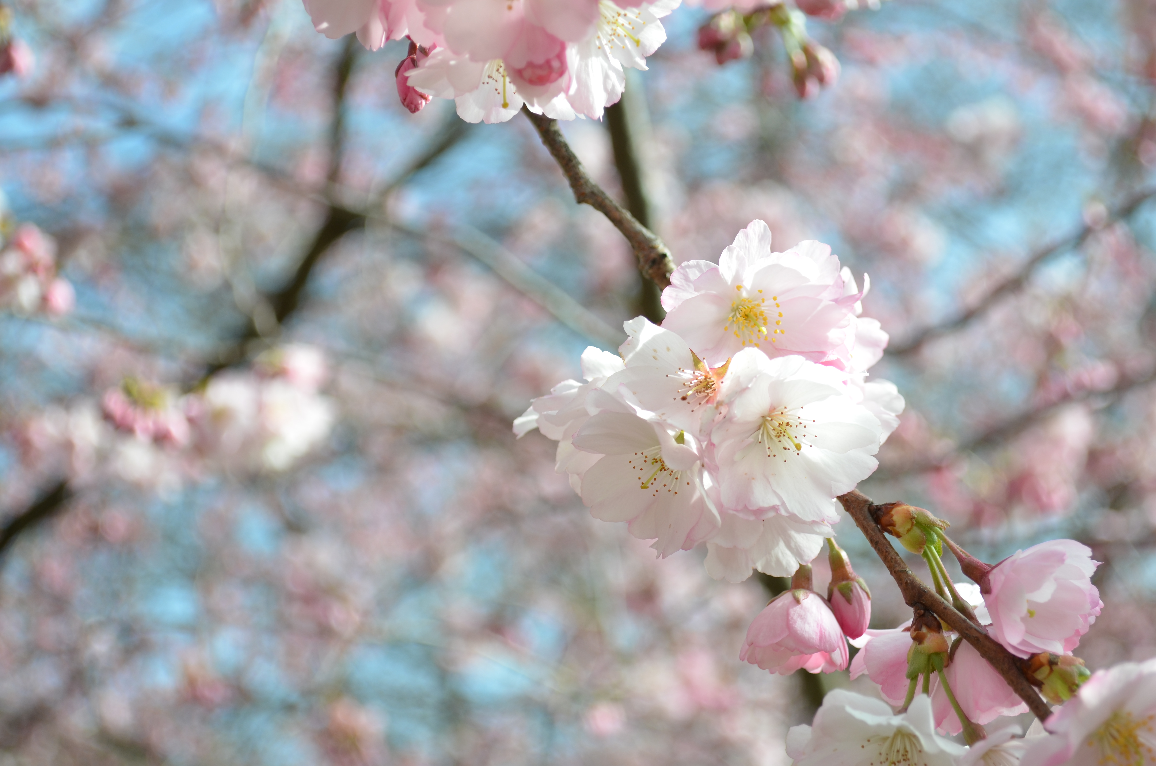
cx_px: 578
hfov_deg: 33.5
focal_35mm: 60
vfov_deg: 22.5
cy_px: 383
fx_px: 1923
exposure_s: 1/400
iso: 200
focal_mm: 40
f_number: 5.3
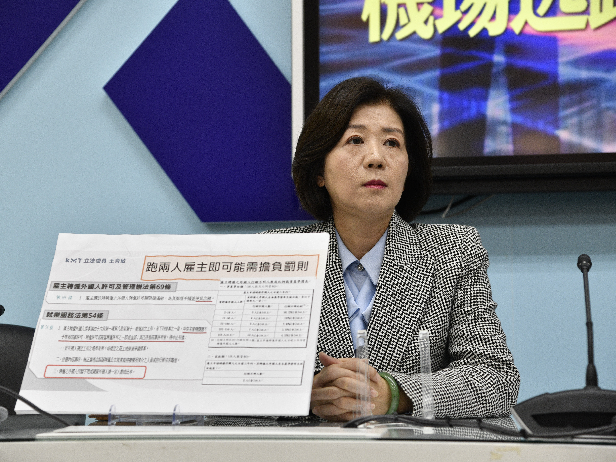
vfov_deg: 16.1
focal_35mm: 92
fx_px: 1637
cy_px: 231
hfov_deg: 21.3
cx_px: 301
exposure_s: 1/125
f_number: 5.6
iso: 800
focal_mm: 85
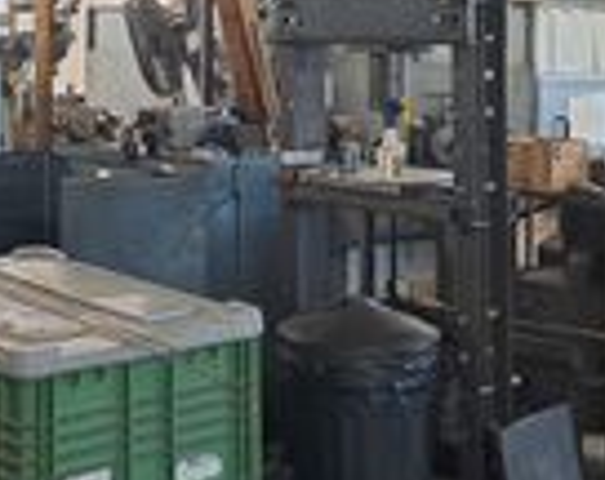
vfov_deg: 20.8
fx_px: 1286
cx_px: 116
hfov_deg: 26.0
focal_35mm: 72
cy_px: 53
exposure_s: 1/50
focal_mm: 4.65
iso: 160
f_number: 1.8
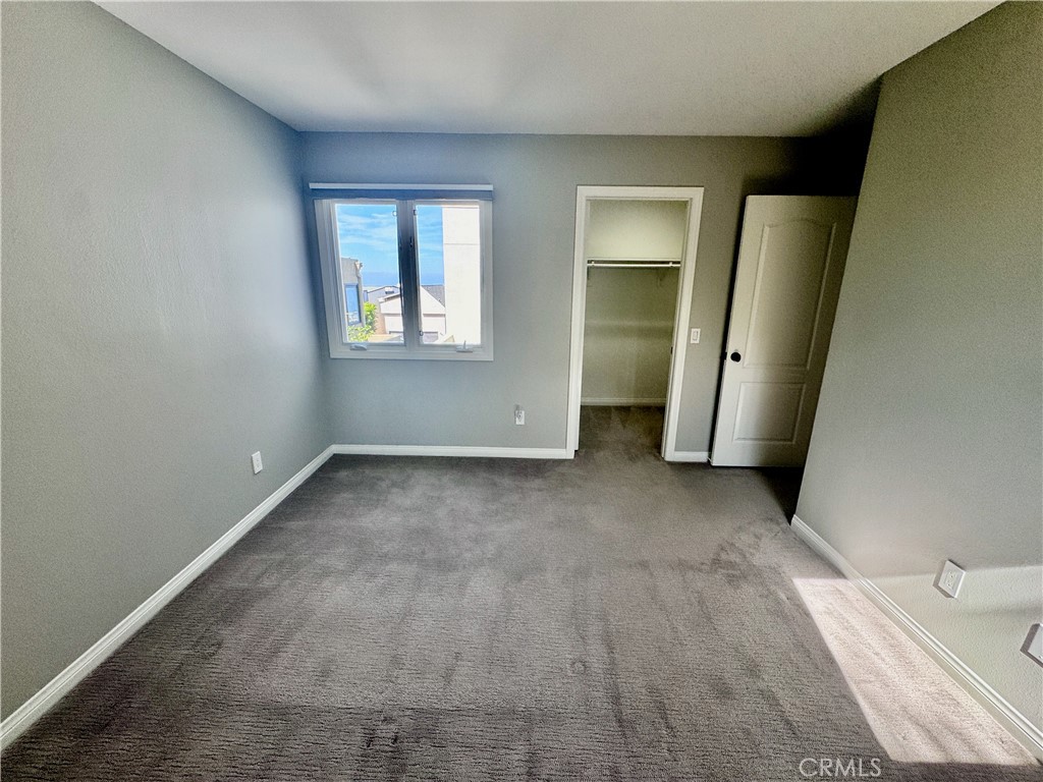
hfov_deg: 102.1
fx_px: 422
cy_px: 391
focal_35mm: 14
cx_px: 522
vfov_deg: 85.7
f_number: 2.2
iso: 40
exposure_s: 1/289
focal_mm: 2.22
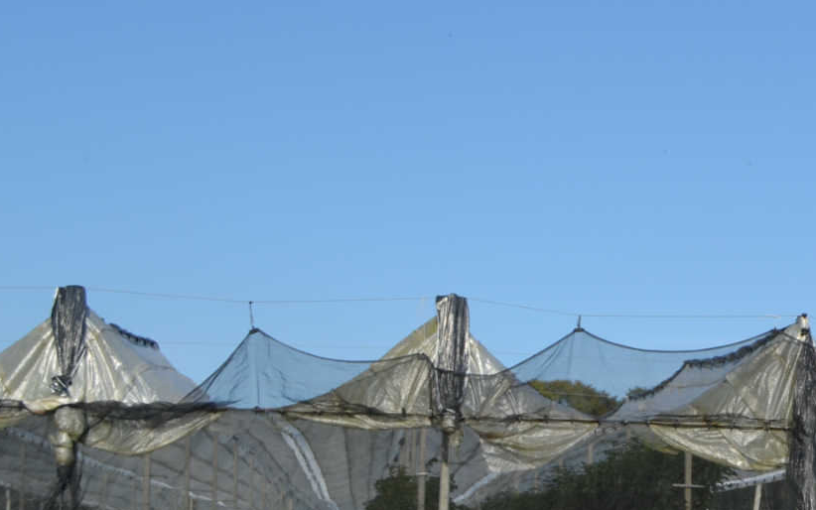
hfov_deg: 19.6
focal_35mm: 99
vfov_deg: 13.1
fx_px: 2202
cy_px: 470
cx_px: 1012
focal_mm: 26
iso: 100
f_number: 8
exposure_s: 1/250
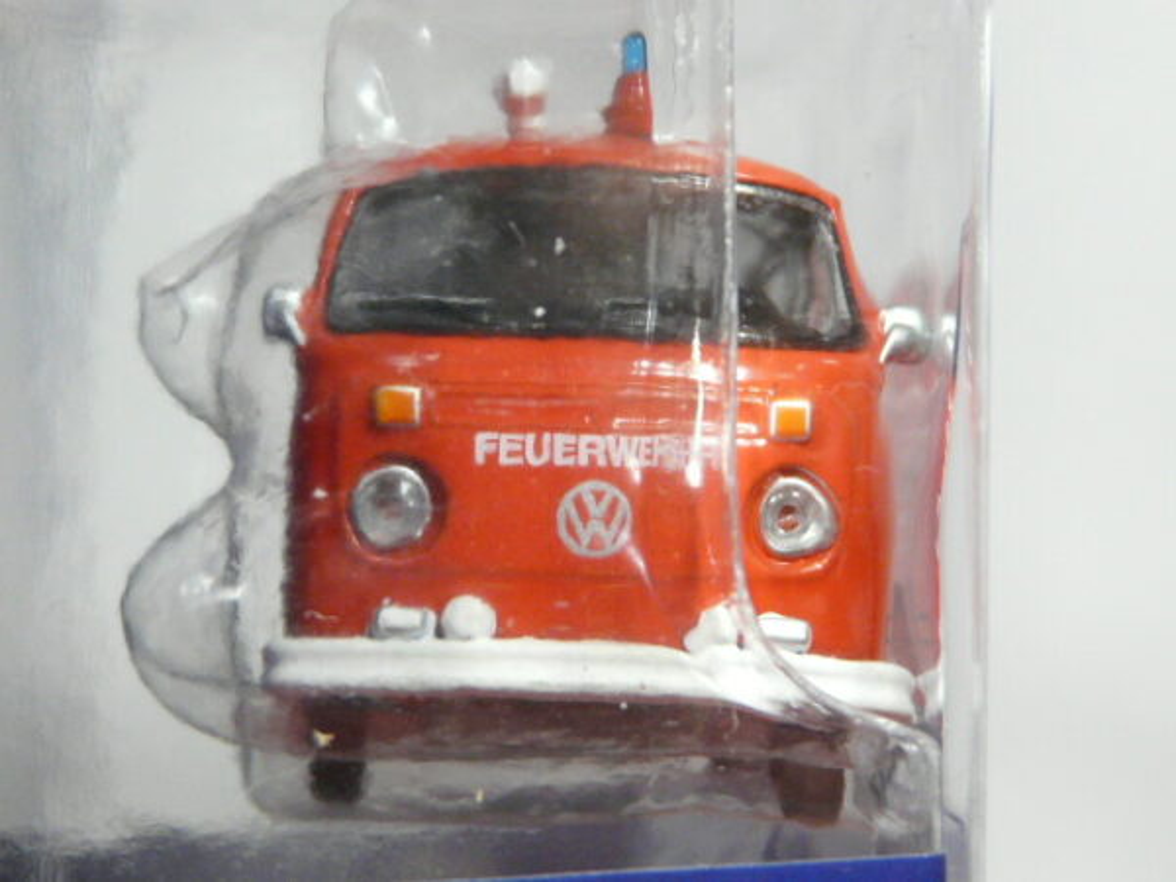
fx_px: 5096
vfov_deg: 9.9
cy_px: 441
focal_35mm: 150
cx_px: 588
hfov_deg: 13.2
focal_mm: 15.4
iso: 200
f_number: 3.6
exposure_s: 1/50
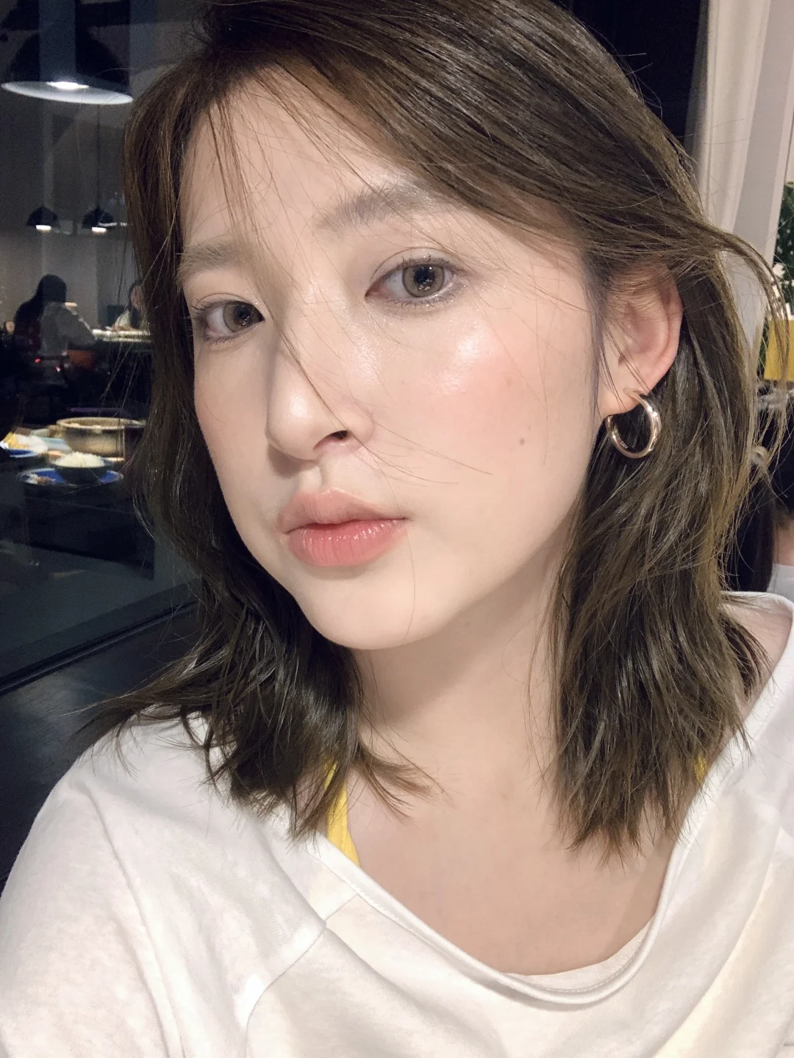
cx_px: 397
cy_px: 529
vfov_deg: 56.8
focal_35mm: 32
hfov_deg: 44.2
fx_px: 979
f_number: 2.2
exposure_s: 1/50
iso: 160
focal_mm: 2.87
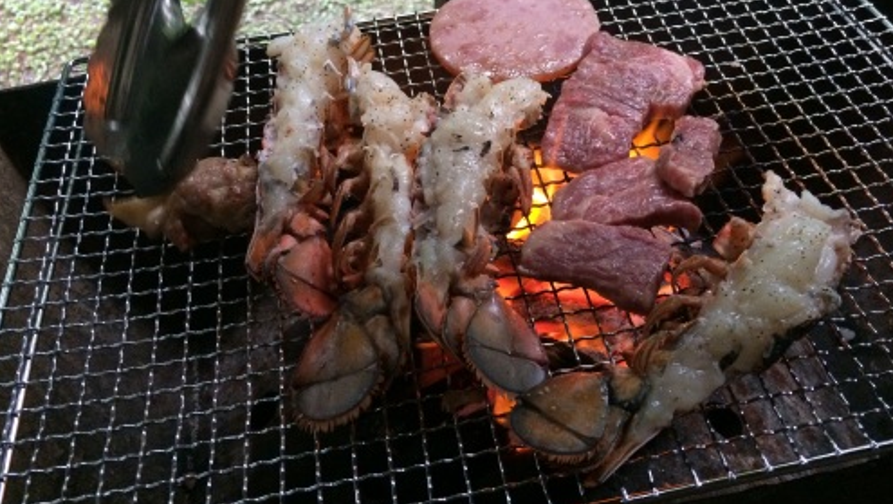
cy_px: 187
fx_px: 782
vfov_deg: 35.5
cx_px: 449
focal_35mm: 33
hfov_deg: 59.5
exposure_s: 1/24
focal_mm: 4.12
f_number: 2.2
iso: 320
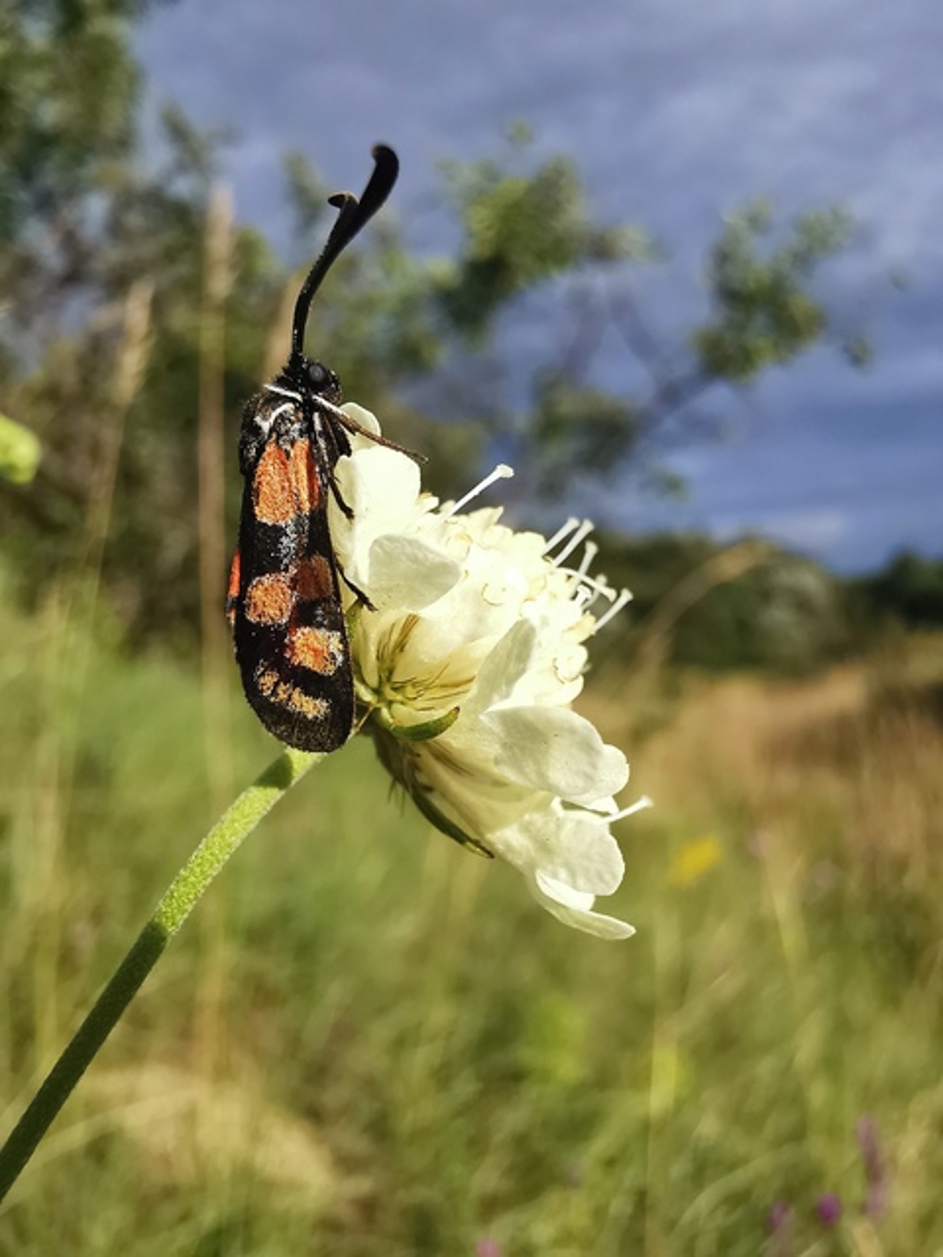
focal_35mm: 27
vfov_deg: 65.3
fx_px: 981
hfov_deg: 51.4
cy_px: 628
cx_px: 472
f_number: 2.2
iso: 50
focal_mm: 2.35
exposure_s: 1/922
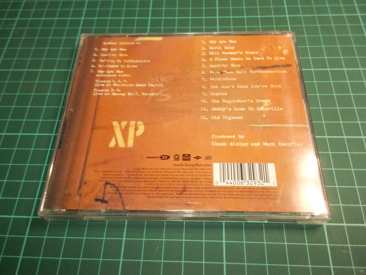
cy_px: 138
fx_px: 307
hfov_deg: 61.7
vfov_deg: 48.2
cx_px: 183
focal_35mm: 29
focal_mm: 4.1
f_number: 3.3
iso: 200
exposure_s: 1/30
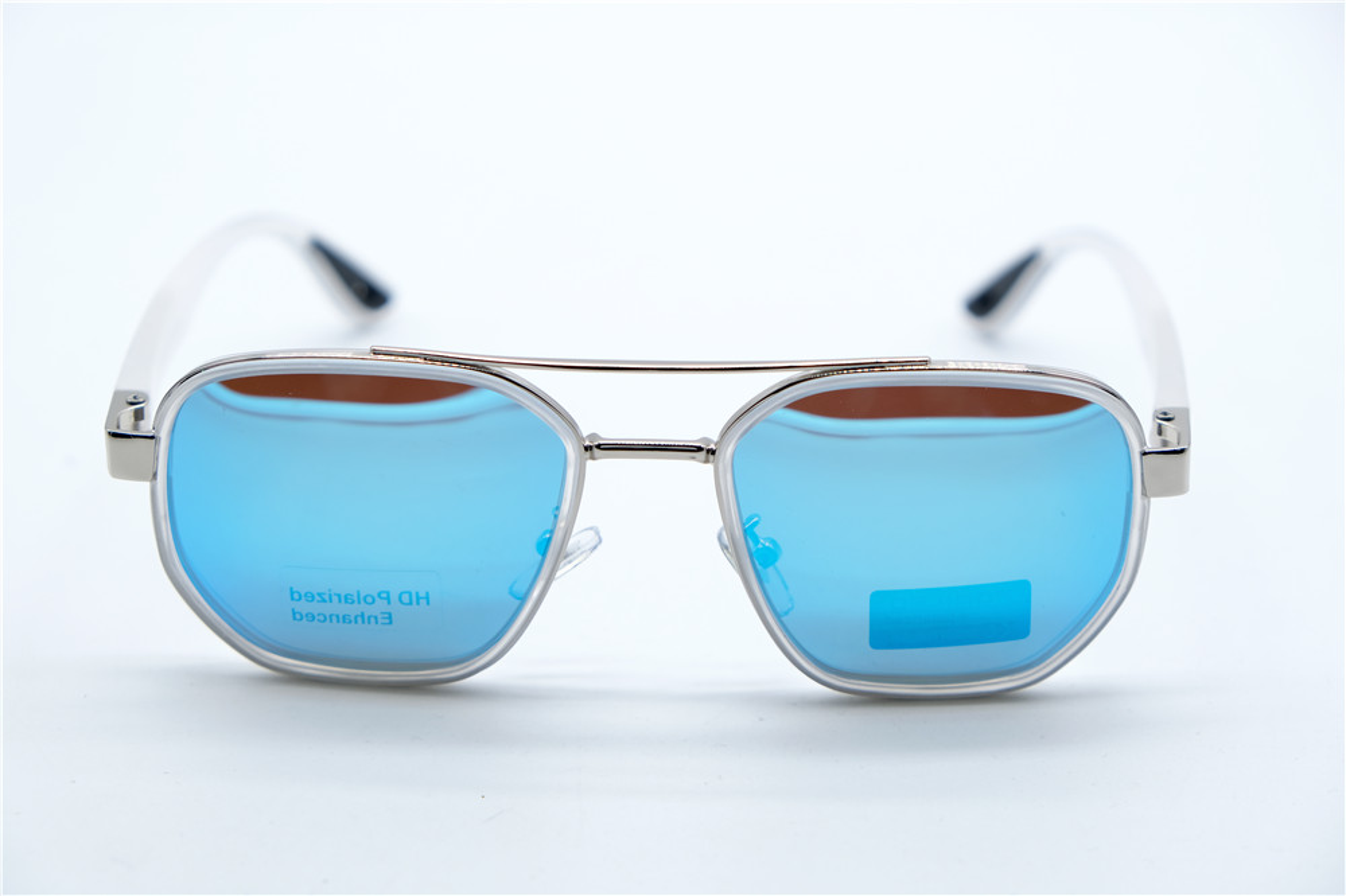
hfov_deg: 24.5
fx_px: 3102
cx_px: 673
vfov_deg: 16.4
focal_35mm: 83
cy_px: 448
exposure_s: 1/140
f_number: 5.6
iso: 160
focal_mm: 55
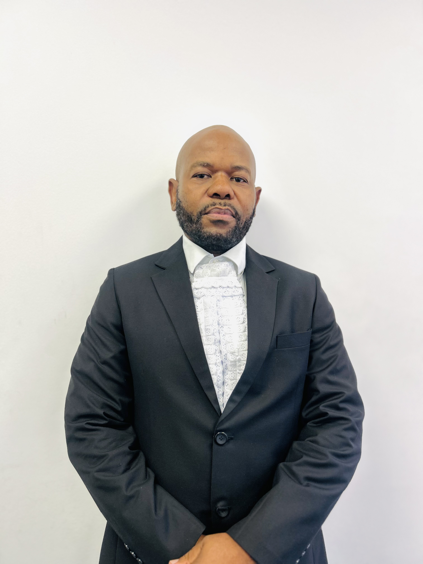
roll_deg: -1.4
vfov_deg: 67.3
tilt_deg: -2.9
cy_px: 282
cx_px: 212
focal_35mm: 26
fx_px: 424
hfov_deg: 53.1
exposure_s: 1/100
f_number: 1.5
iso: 80
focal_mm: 5.7
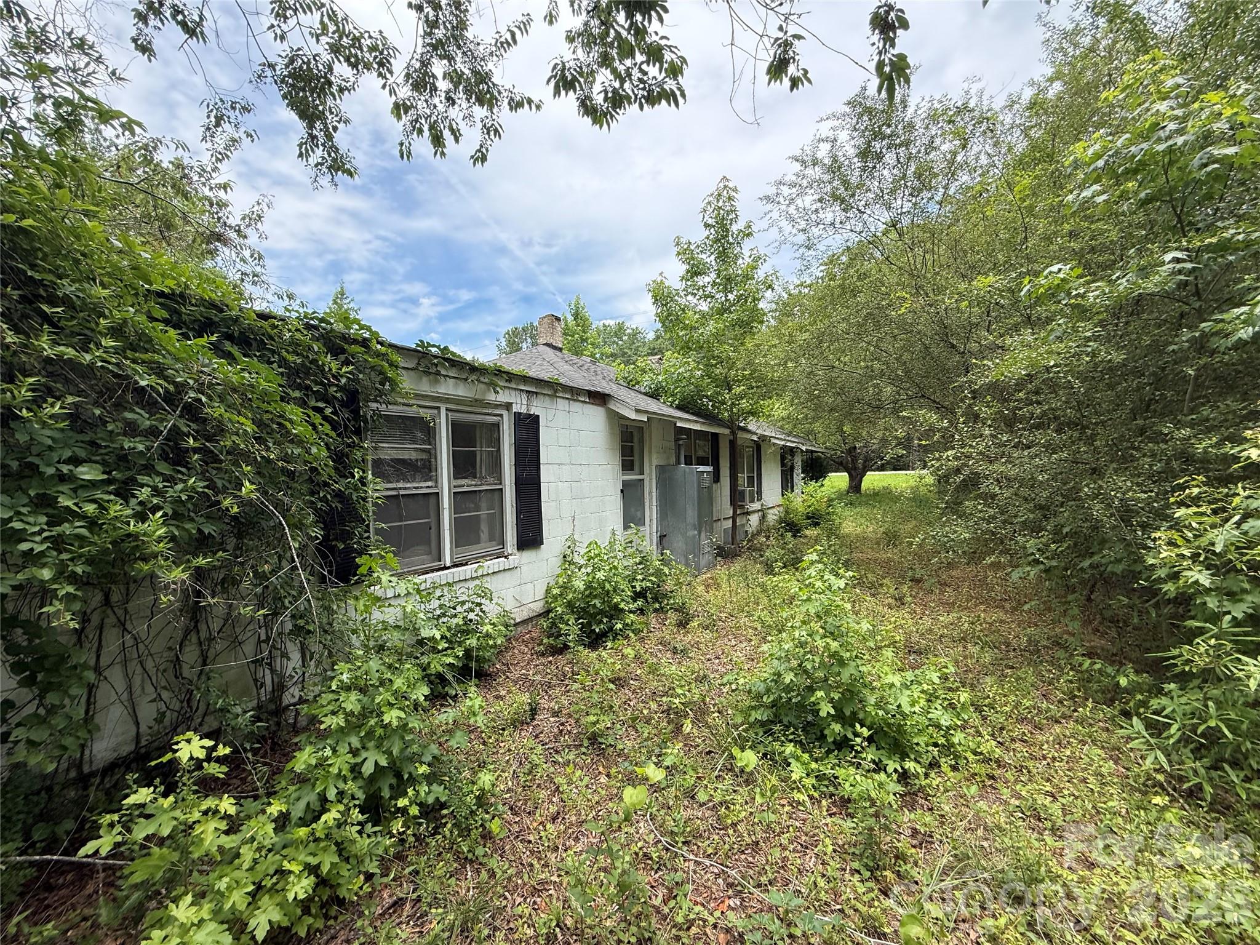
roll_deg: +2.0
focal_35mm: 14
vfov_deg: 85.7
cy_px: 472
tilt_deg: +1.7
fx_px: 510
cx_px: 630
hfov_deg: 102.1
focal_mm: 2.22
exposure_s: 1/644
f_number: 2.2
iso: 64
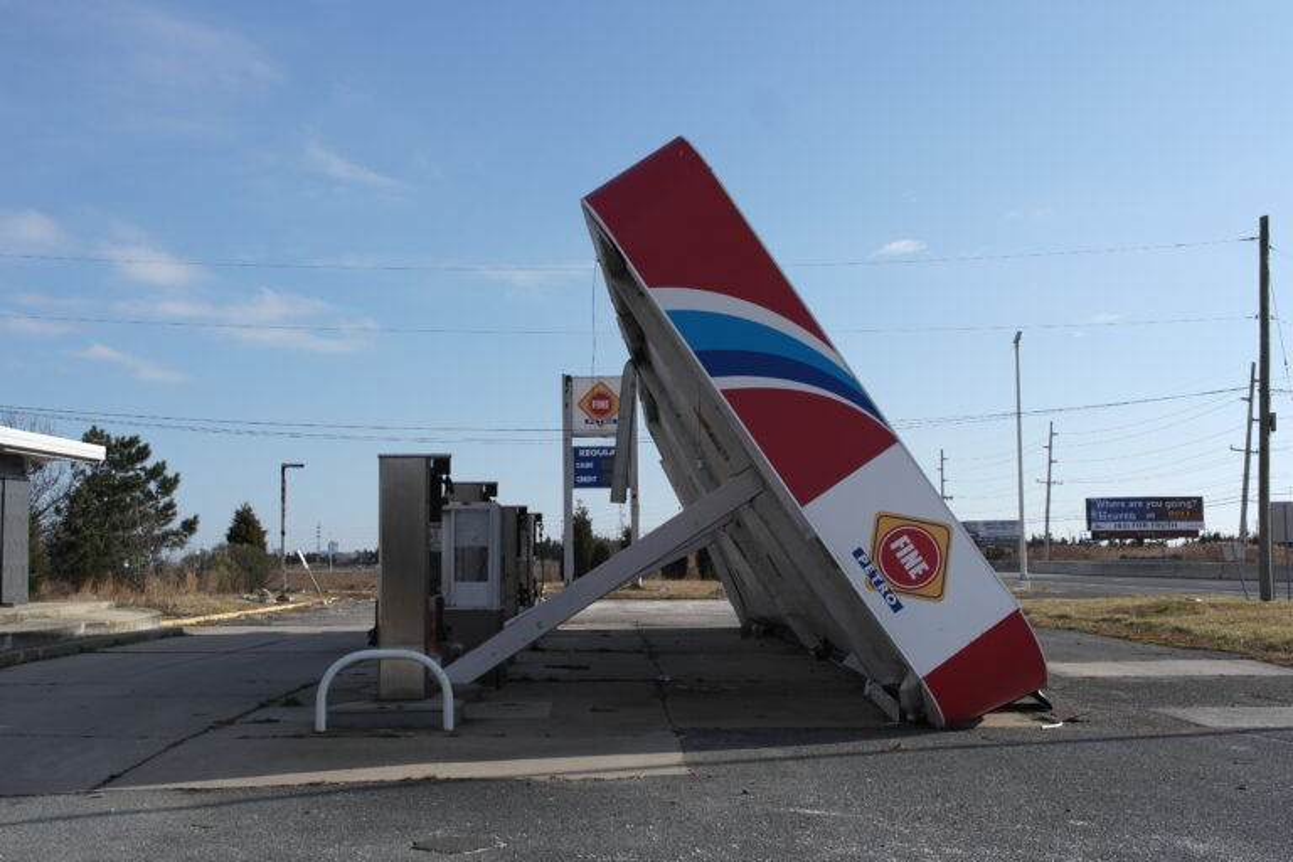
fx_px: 1437
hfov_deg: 48.5
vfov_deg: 33.4
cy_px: 431
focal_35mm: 40
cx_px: 646
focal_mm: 26
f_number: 7.1
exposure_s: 1/320
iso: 100
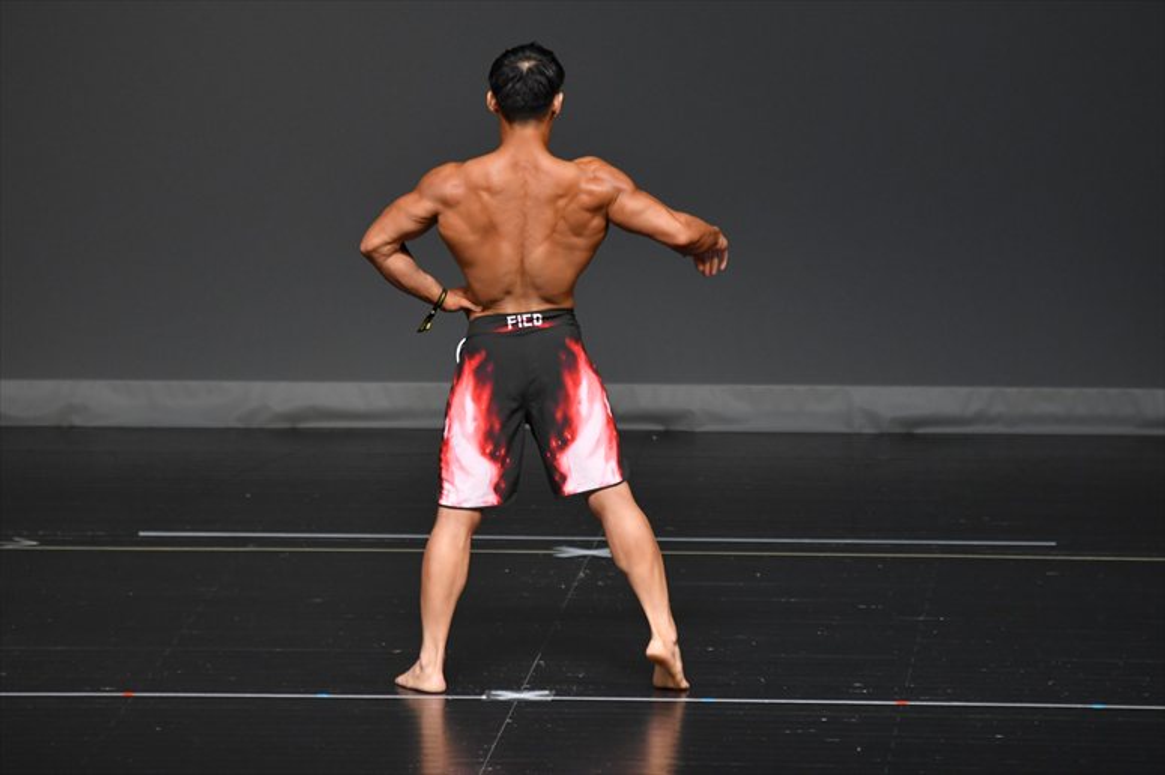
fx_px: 11159
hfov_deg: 6.0
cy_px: 388
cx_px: 582
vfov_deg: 4.0
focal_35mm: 345
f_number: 5.6
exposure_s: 1/400
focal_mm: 230
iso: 2000
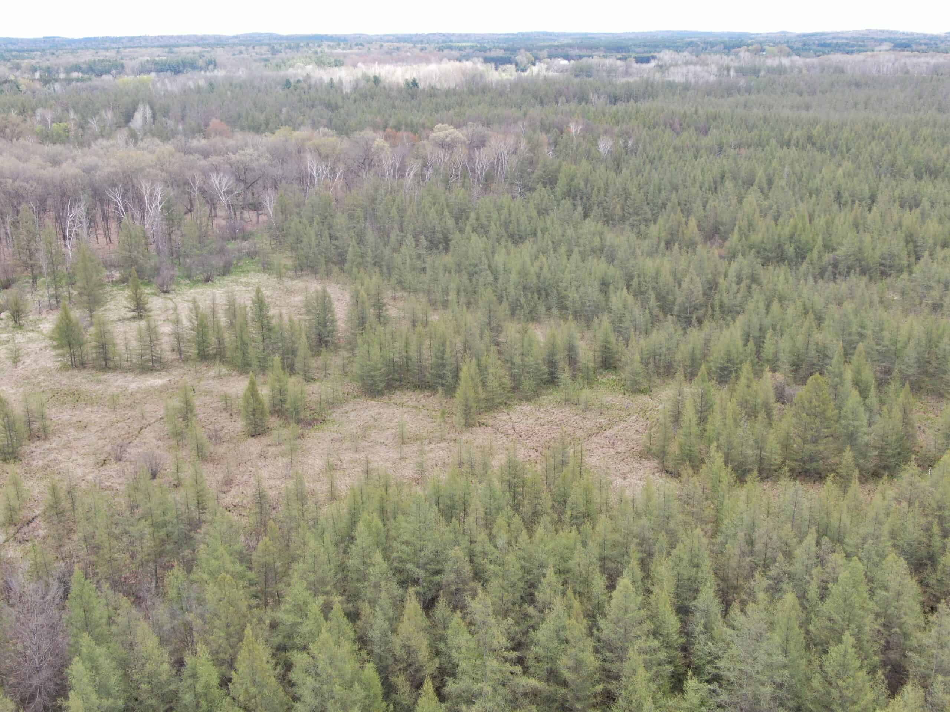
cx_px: 475
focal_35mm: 39
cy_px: 356
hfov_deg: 47.9
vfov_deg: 36.8
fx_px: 1070
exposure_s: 1/160
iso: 100
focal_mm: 6.63
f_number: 3.4
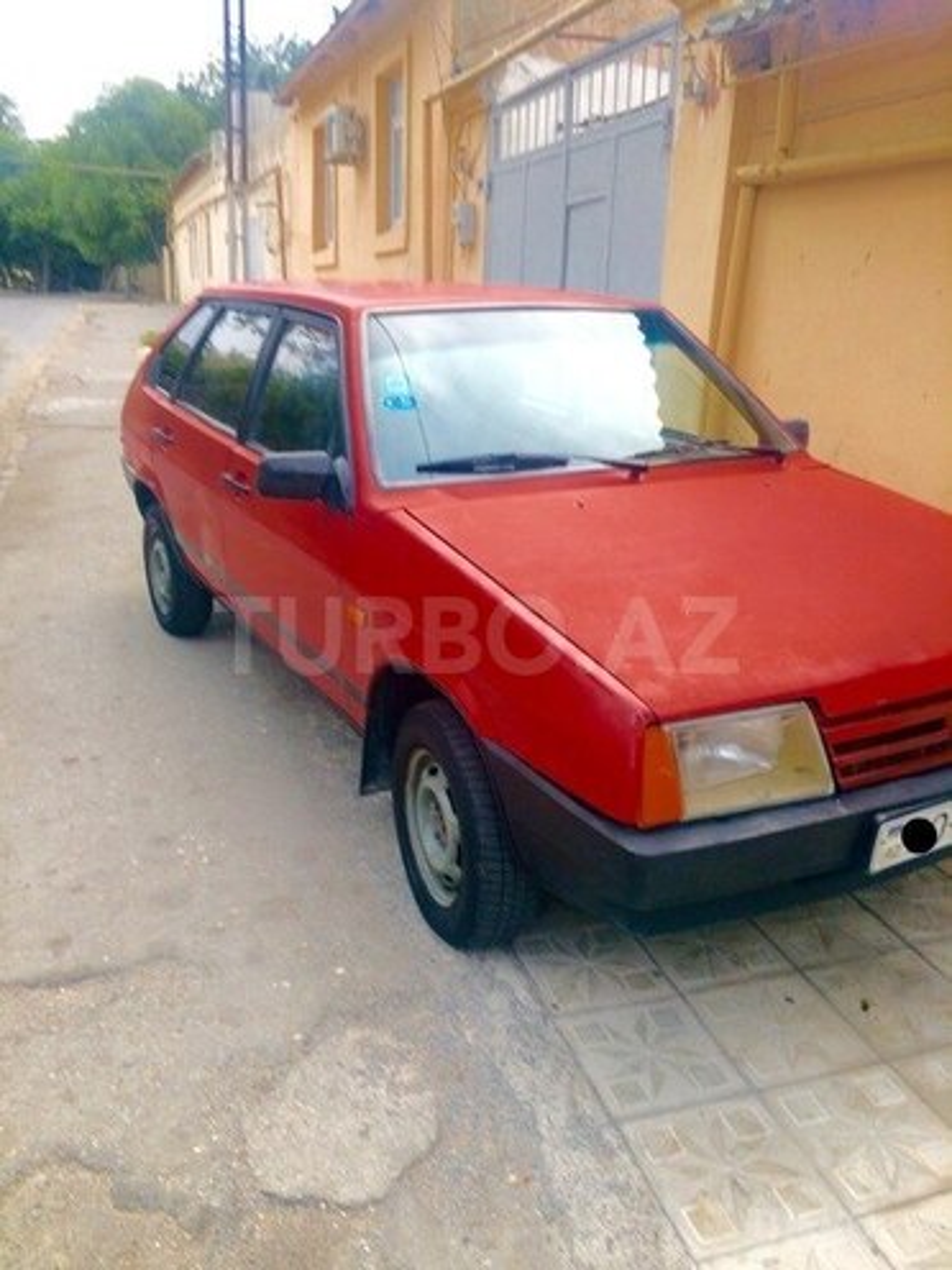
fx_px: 1063
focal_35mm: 29
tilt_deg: -20.2
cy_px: 635
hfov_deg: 48.2
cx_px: 476
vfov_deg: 61.7
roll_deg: -2.4
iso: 40
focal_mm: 4.15
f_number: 2.2
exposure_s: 1/100
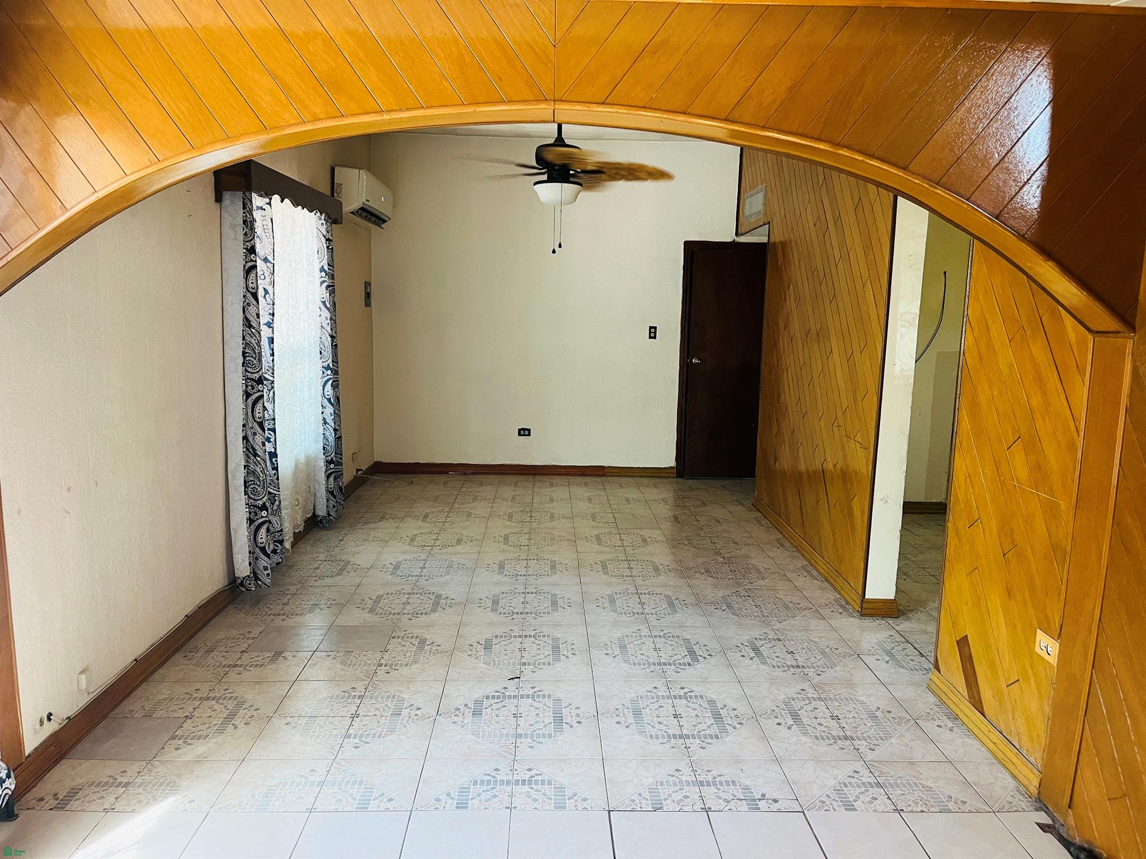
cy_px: 430
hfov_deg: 67.3
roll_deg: -0.9
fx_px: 861
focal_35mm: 26
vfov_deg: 53.1
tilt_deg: -8.6
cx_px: 573
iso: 160
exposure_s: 1/60
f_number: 1.6
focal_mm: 5.1
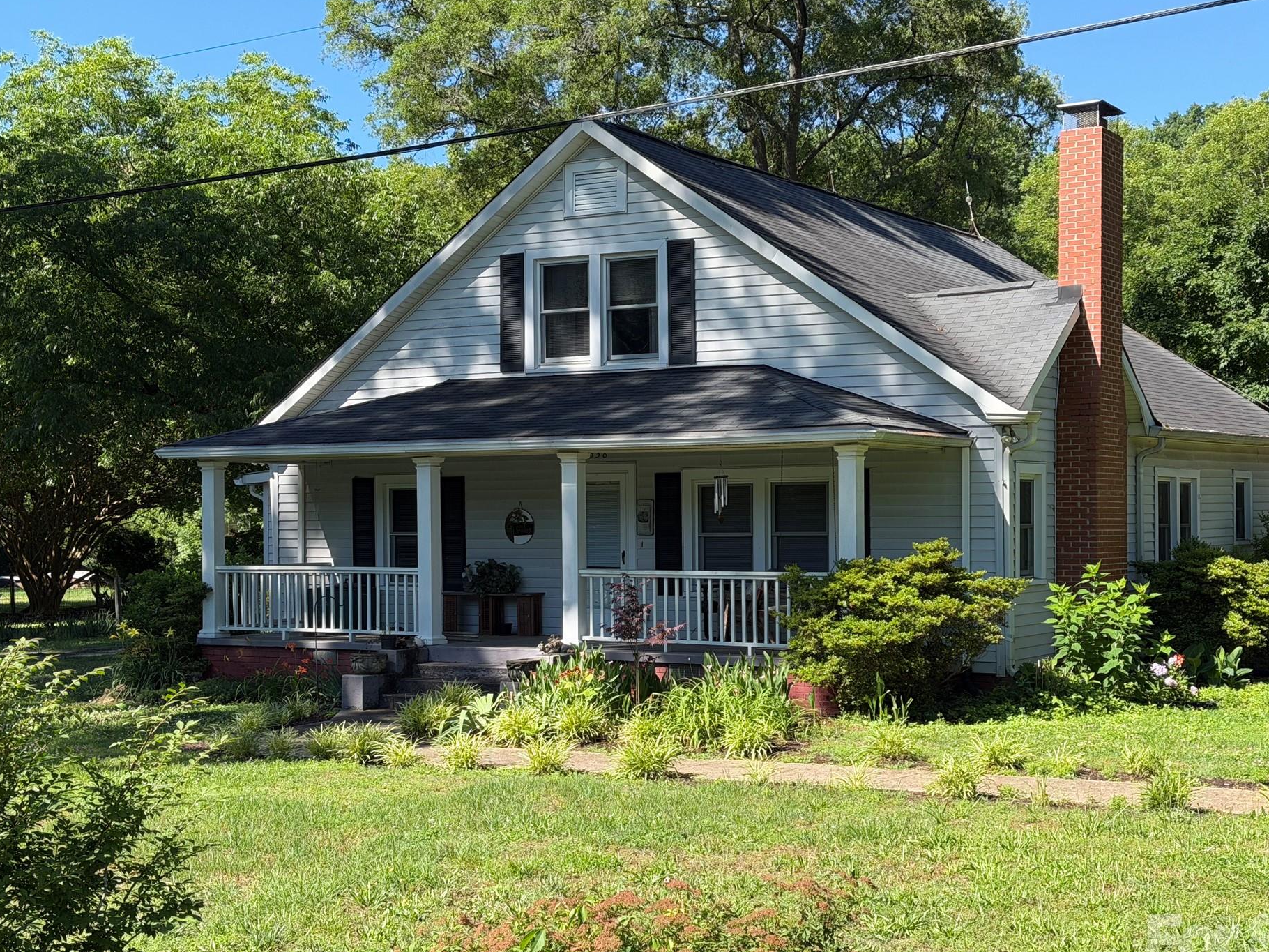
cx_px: 656
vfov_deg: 27.0
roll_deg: -0.5
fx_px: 1980
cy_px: 515
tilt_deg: +0.6
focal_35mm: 54
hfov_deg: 35.5
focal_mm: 6.76
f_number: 1.78
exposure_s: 1/1608
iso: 64
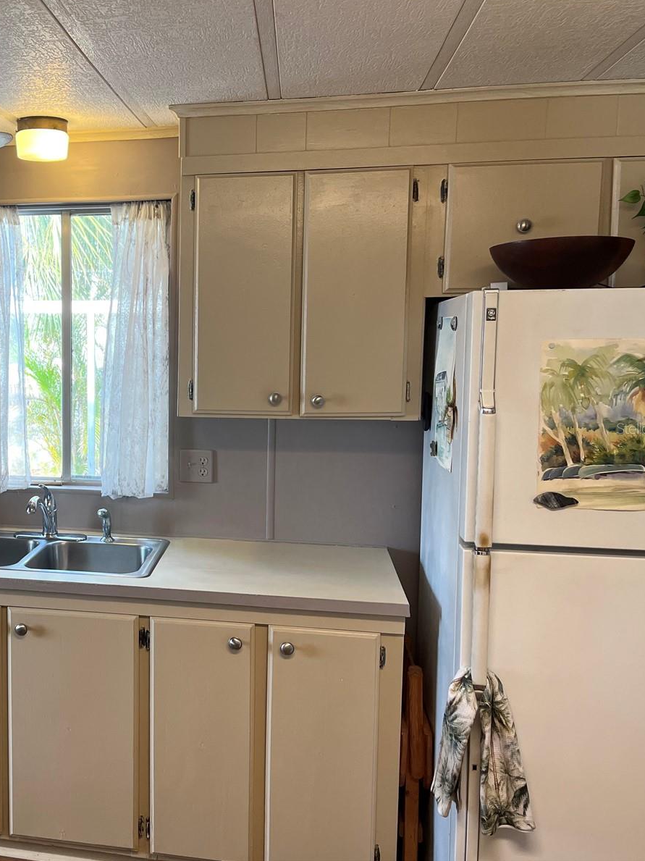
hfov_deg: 38.7
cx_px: 106
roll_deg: +0.8
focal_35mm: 35
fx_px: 870
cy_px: 428
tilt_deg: -6.4
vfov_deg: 52.6
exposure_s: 1/120
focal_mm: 5.1
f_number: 1.6
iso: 125
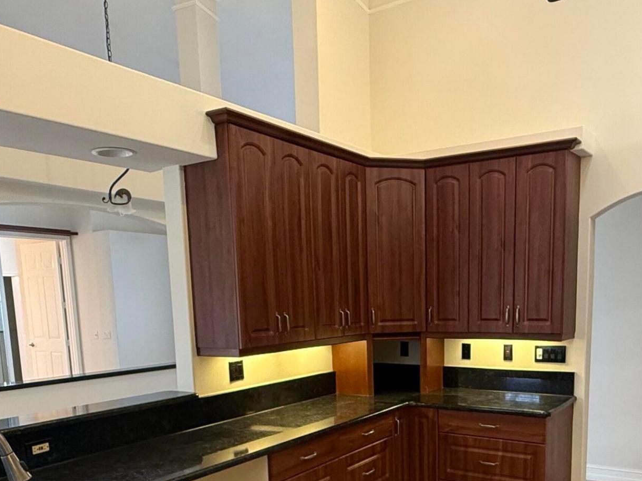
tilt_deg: -8.4
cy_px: 389
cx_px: 388
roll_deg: +0.6
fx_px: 612
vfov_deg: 41.0
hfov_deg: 54.9
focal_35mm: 33
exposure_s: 1/60
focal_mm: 2.22
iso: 320
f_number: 2.2
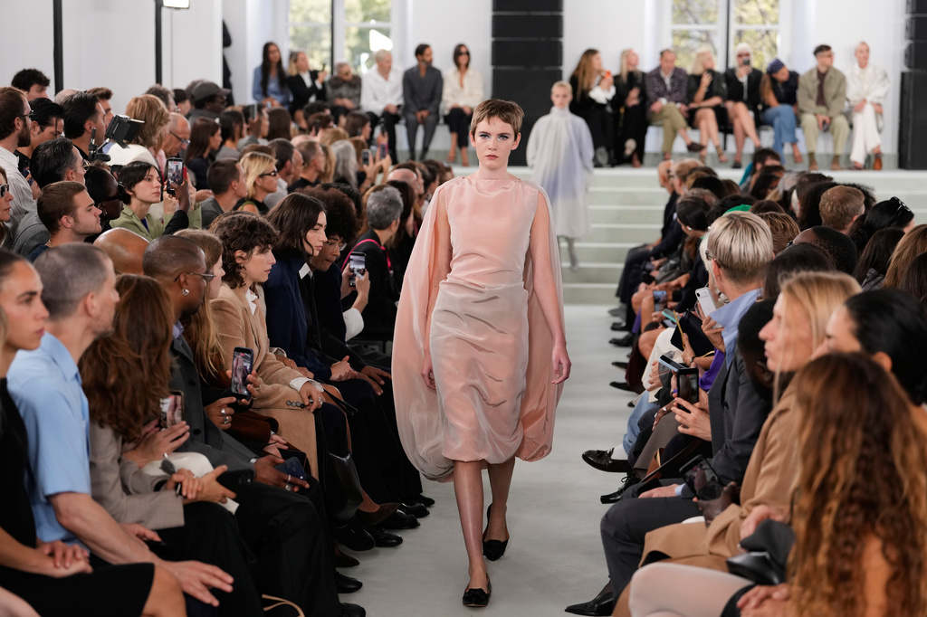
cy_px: 308
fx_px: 1931
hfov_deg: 27.0
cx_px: 464
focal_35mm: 75
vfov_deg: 18.2
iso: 800
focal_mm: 75
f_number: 3.2
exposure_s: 1/1000
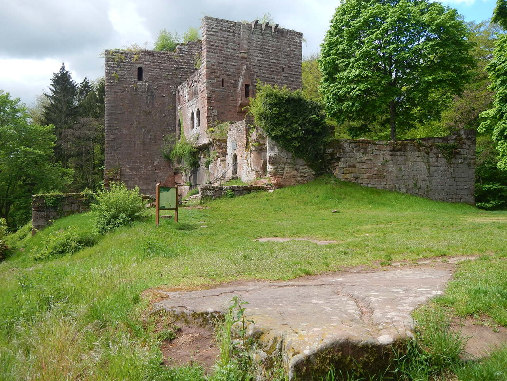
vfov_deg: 42.9
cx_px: 254
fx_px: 483
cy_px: 190
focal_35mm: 33
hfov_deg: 55.4
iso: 125
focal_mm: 5.9
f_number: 3.9
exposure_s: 1/250
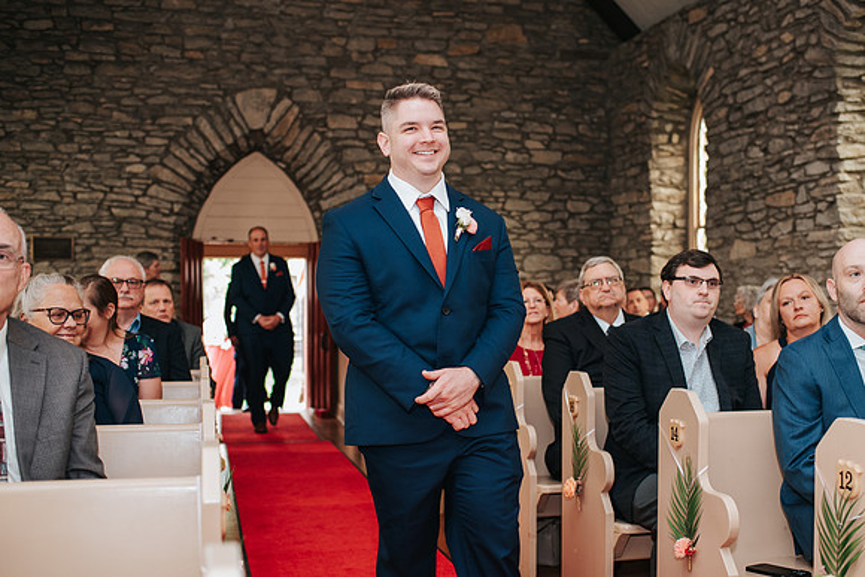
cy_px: 316
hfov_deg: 48.0
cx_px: 477
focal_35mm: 40
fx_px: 969
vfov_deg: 33.2
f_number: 2.8
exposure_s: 1/200
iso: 1000
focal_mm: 35
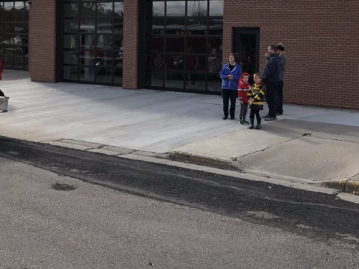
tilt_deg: -0.5
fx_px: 560
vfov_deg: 26.7
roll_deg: +0.7
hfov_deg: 35.4
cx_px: 224
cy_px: 69
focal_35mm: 54
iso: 20
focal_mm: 3.99
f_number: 1.8
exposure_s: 1/2114
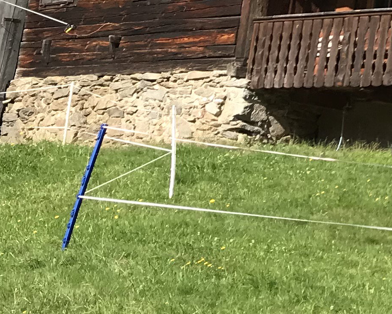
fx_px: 1393
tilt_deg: +18.7
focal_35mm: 120
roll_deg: -4.5
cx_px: 735
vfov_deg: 12.3
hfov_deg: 14.0
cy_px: -147
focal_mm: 3.99
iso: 20
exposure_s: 1/1182
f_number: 1.8
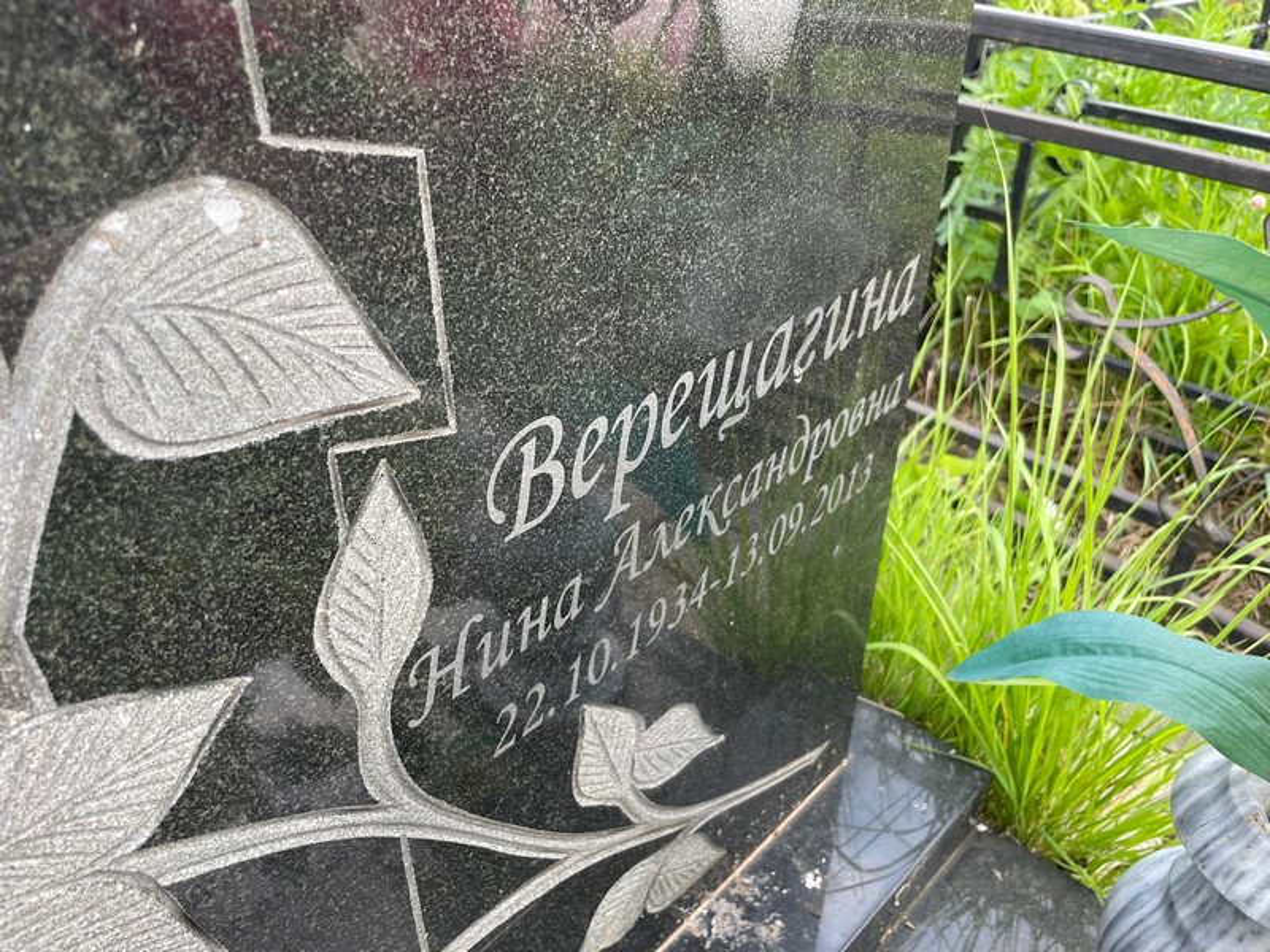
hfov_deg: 67.3
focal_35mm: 26
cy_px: 476
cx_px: 635
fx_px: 954
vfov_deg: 53.1
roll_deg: +0.6
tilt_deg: -31.7
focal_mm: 4.2
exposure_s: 1/175
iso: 32
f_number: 1.6
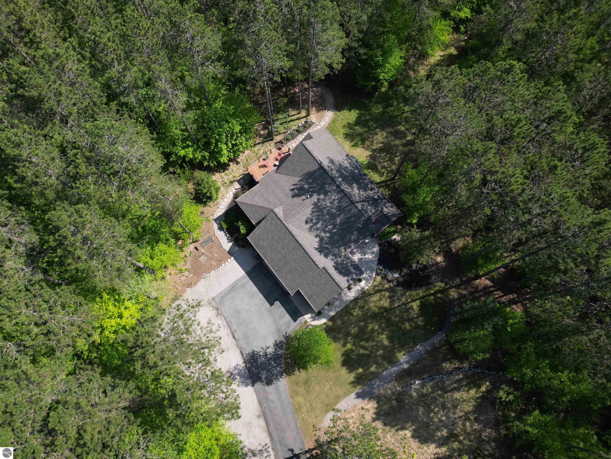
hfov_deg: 71.6
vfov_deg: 56.8
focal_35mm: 24
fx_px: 424
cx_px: 306
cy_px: 230
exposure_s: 1/80
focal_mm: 6.72
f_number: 1.7
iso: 100
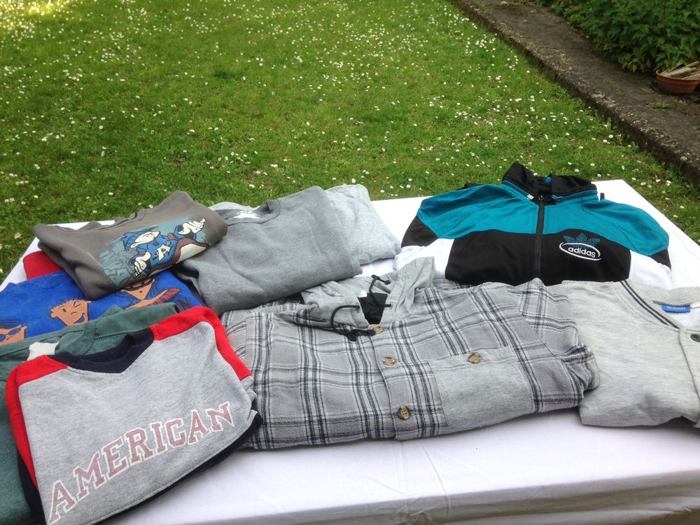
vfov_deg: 42.9
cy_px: 262
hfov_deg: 55.4
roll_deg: -0.5
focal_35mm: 33
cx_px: 350
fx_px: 667
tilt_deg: -33.7
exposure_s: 1/444
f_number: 2.4
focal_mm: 4.12
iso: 50
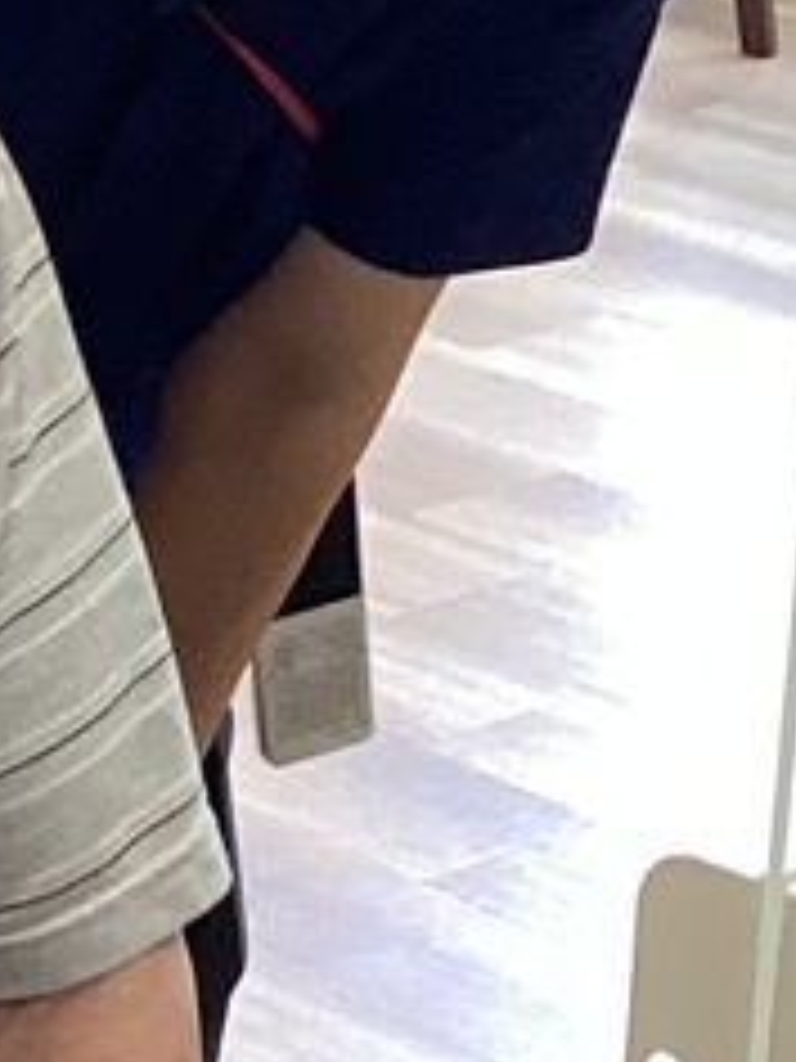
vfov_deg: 11.2
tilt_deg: -23.7
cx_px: -818
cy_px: 947
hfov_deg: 8.1
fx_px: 5366
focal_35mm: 175
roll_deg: +3.5
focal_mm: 3.3
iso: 200
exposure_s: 1/50
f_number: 2.4
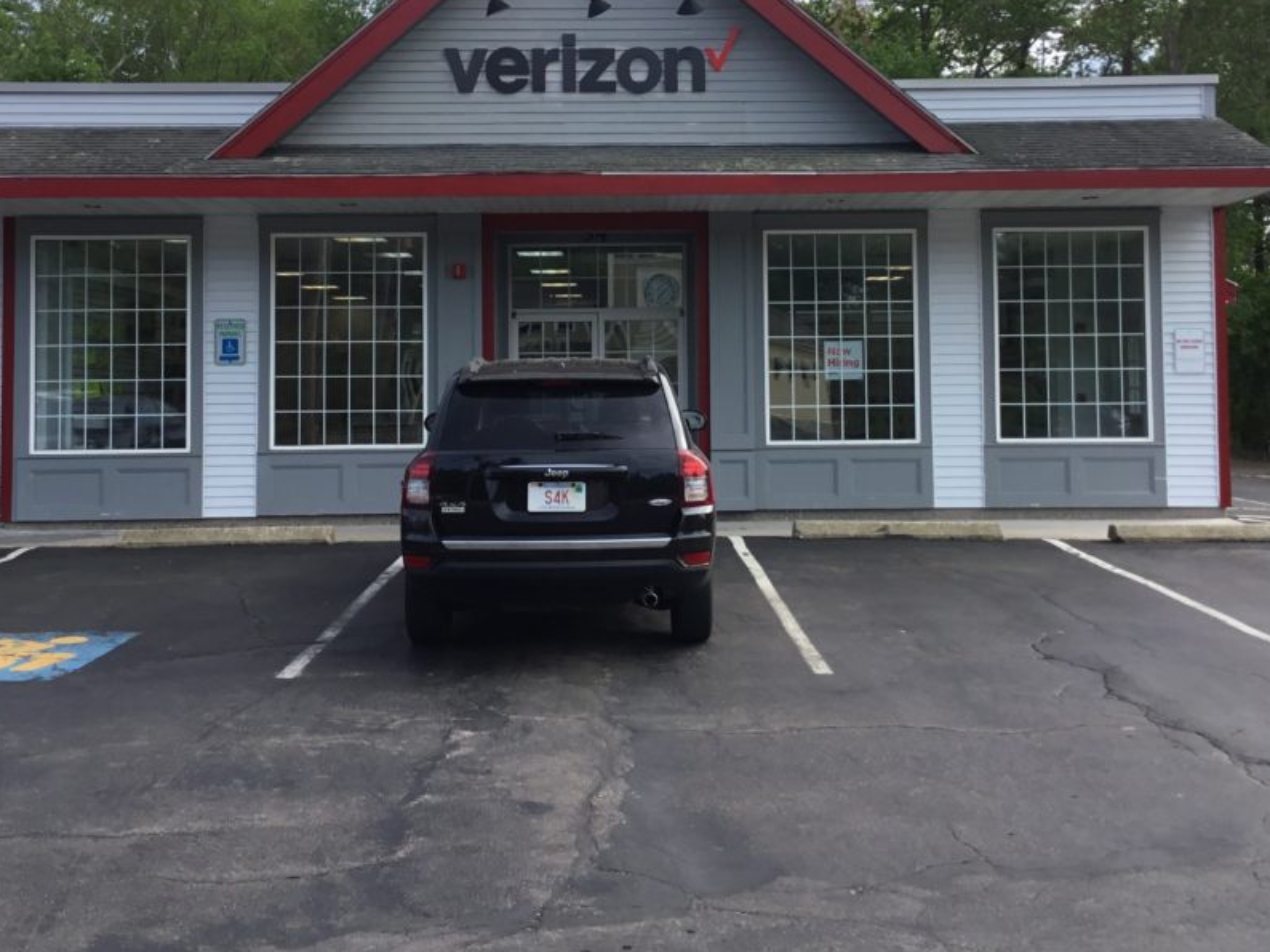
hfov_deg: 46.8
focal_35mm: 40
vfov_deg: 35.7
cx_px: 645
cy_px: 342
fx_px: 1467
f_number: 2.4
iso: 25
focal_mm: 3.3
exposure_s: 1/519
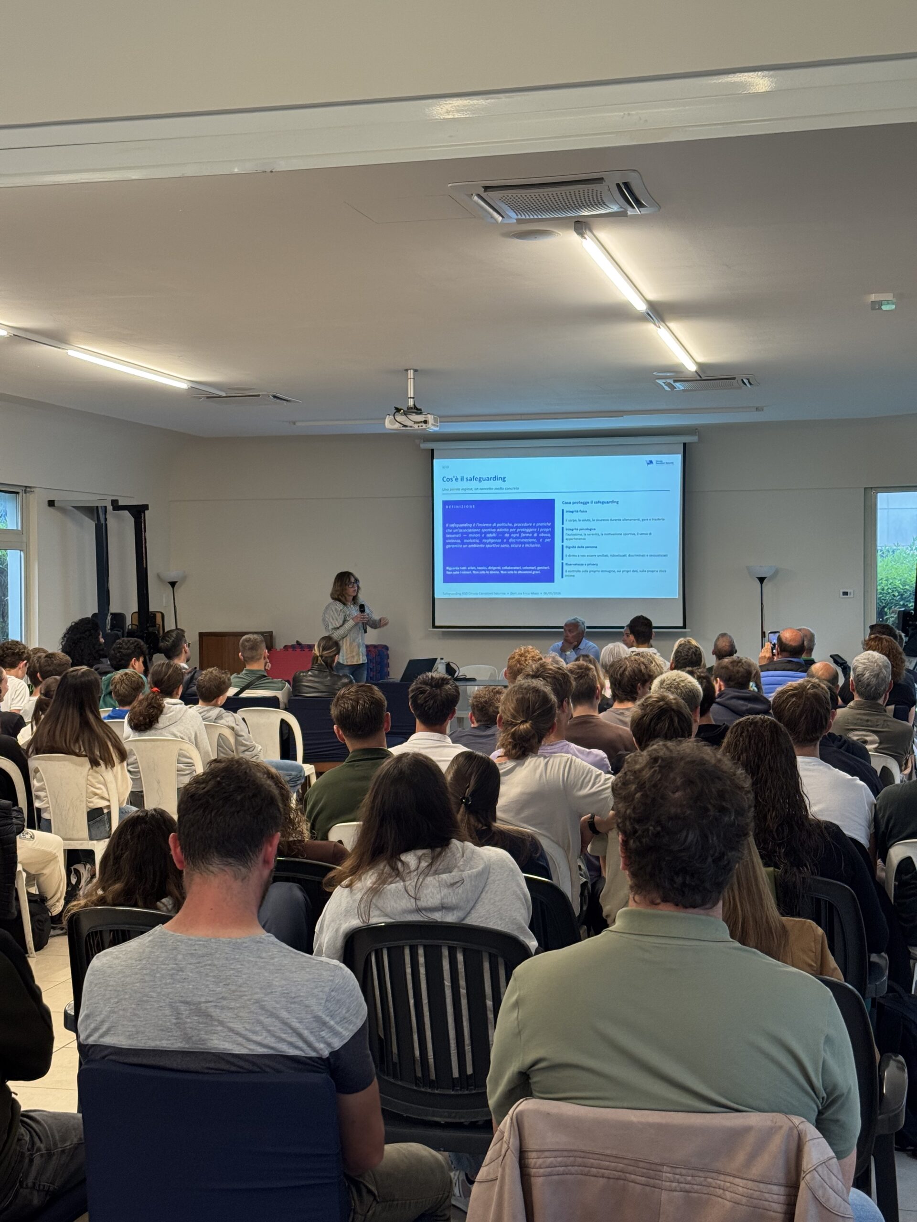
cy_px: 611
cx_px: 458
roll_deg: +0.7
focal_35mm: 48
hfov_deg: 30.3
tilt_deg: -1.7
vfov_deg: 39.7
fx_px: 1695
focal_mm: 6.76
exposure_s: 1/100
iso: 125
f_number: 1.78
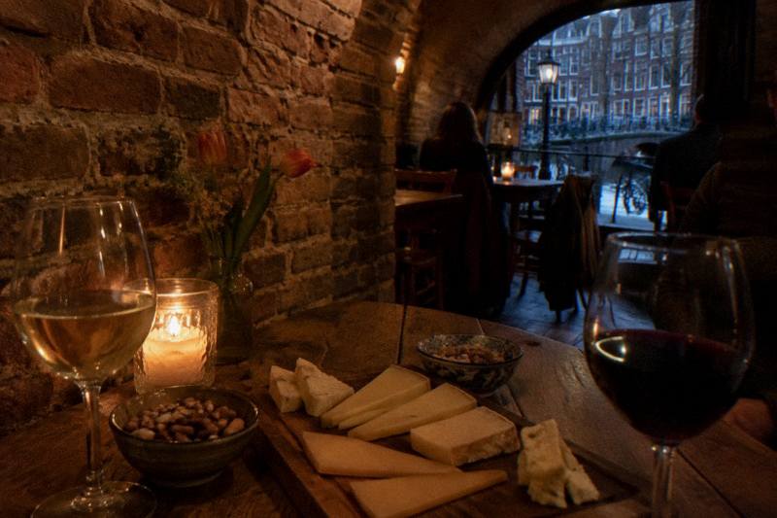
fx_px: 1014
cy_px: 259
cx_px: 388
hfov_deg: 41.9
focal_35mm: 47
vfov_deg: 28.6
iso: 2500
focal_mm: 47
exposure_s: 1/40
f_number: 4.5
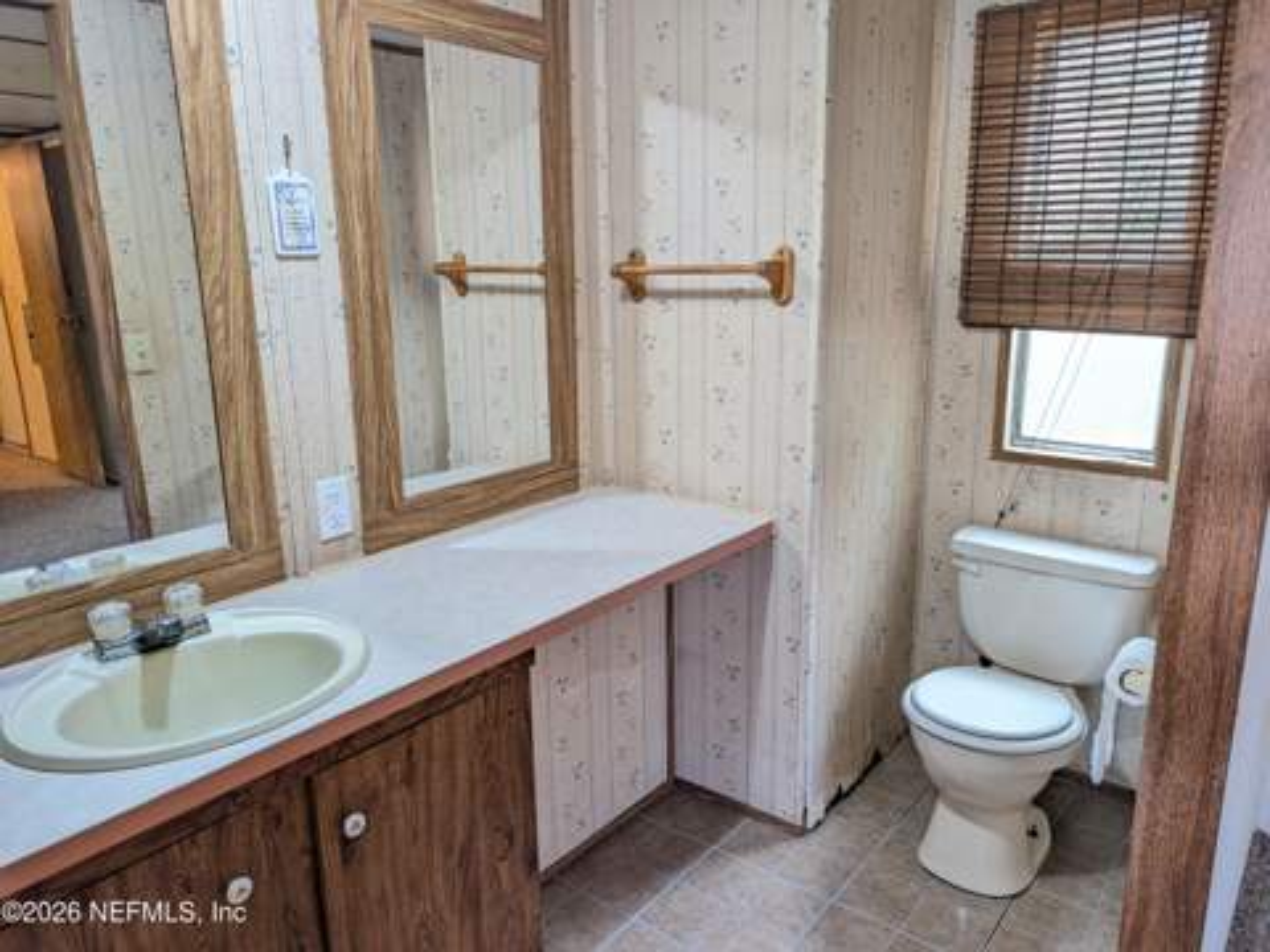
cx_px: 635
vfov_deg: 56.8
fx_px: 881
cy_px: 476
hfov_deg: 71.6
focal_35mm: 24
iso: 340
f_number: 1.68
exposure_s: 1/48.6
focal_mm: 6.9
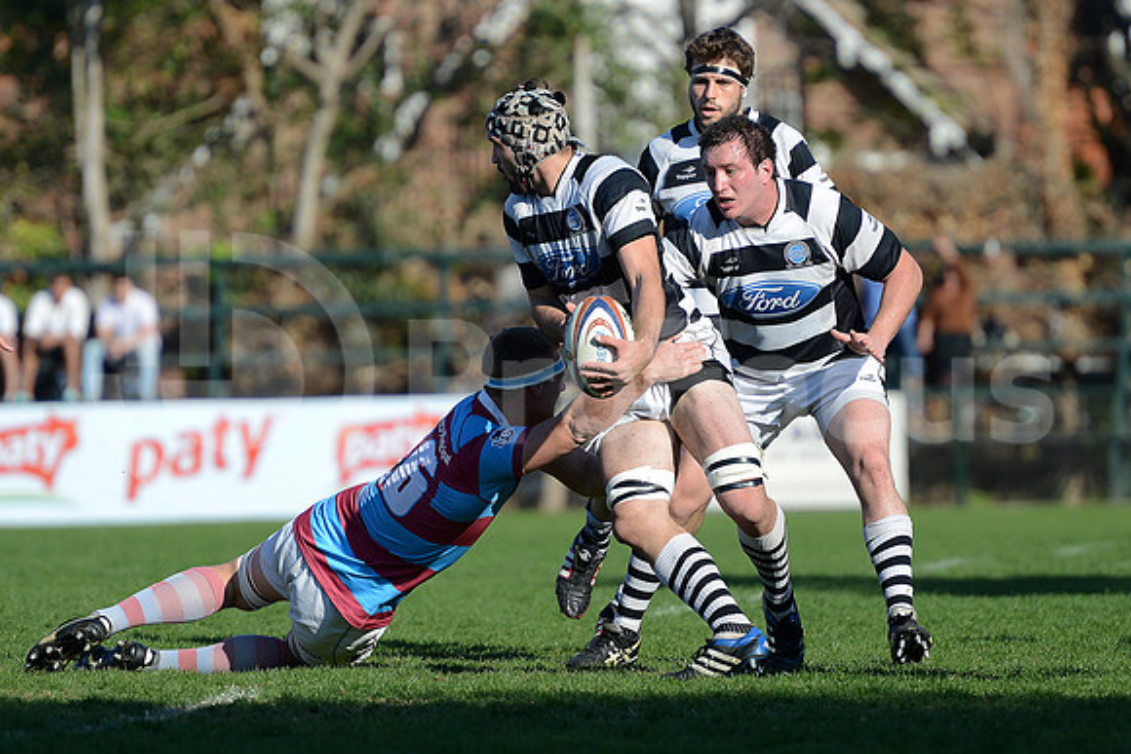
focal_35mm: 280
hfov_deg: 7.4
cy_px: 377
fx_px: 8798
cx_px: 566
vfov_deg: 4.9
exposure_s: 1/2000
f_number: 4
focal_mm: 280
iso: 320
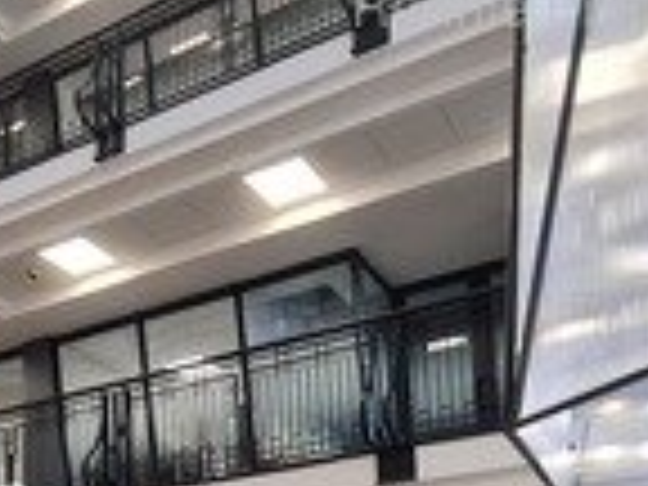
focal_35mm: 45
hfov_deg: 41.3
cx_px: 194
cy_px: 592
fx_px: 842
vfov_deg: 27.9
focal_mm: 2.2
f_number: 2.2
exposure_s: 1/50
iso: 125
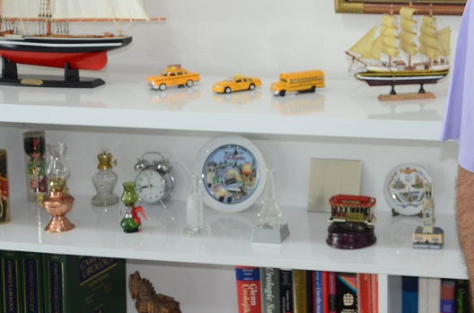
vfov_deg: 17.9
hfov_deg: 25.9
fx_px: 985
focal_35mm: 75
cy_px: 51
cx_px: 452
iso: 800
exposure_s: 1/60
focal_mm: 22
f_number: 4.5
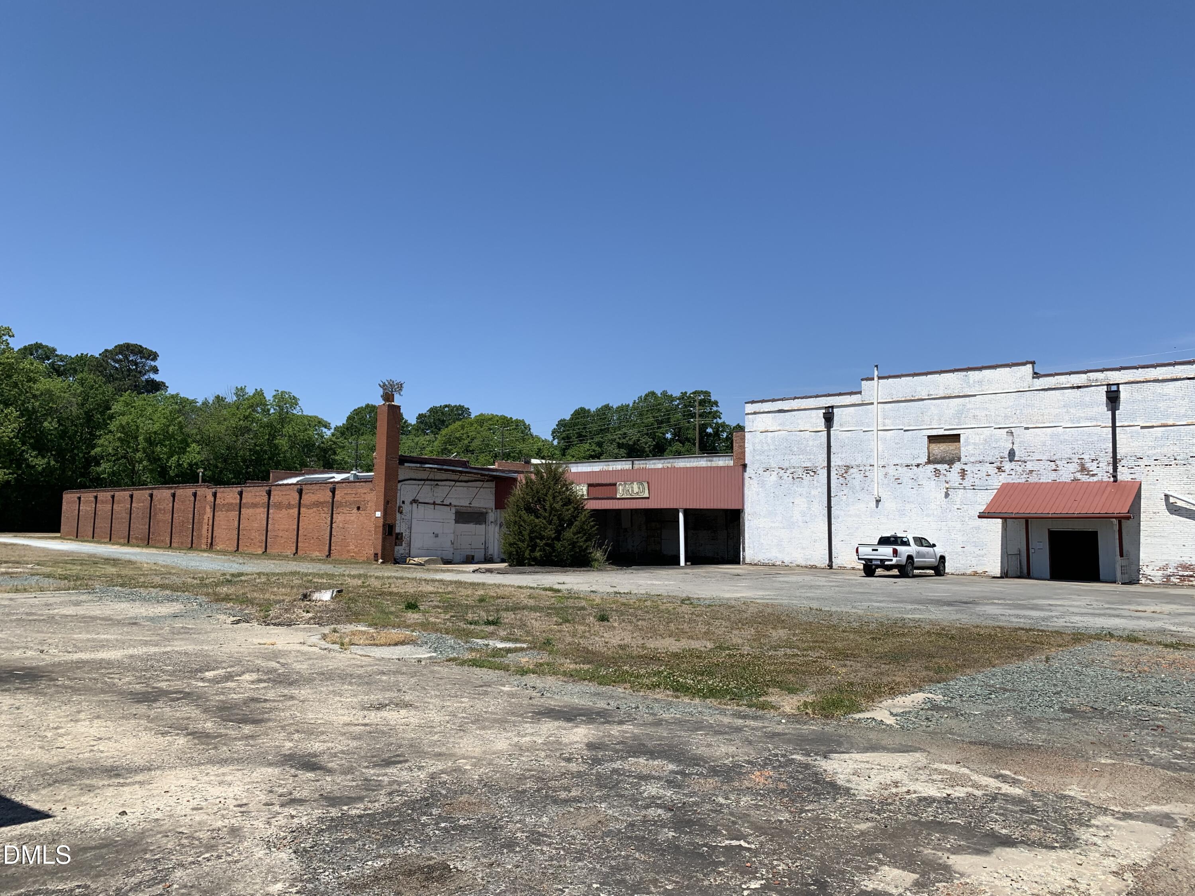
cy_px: 448
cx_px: 598
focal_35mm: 26
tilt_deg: +7.8
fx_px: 898
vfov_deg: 53.1
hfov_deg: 67.3
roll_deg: -2.4
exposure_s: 1/3086
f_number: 1.8
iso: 25
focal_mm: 4.25
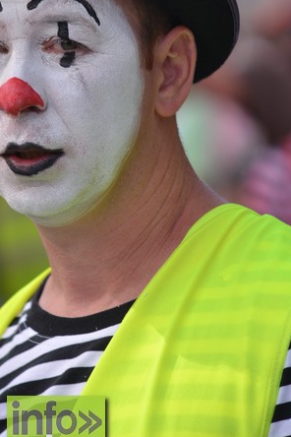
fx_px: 4716
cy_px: 97
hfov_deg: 3.5
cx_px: 56
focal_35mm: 389
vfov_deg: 5.3
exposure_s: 1/200
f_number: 4.5
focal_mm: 150
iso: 100
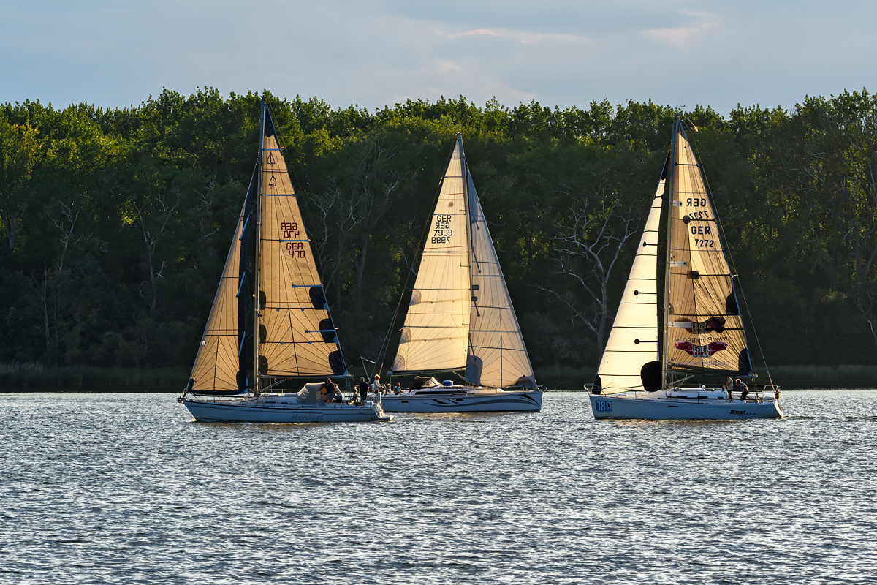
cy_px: 292
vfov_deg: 4.4
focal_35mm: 315
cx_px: 438
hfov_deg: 6.5
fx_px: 7673
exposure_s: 1/500
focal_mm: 210
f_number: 10
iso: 400
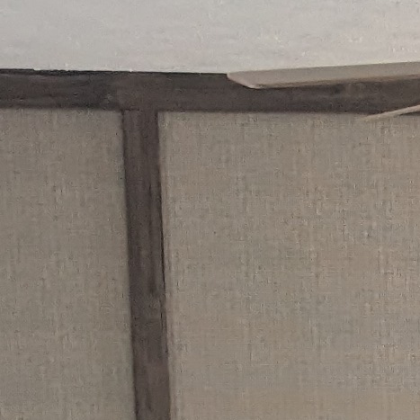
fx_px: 2828
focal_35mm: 206
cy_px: 1201
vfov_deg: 7.6
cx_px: 532
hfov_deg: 8.4
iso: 71
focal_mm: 4.38
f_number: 1.73
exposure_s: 1/120
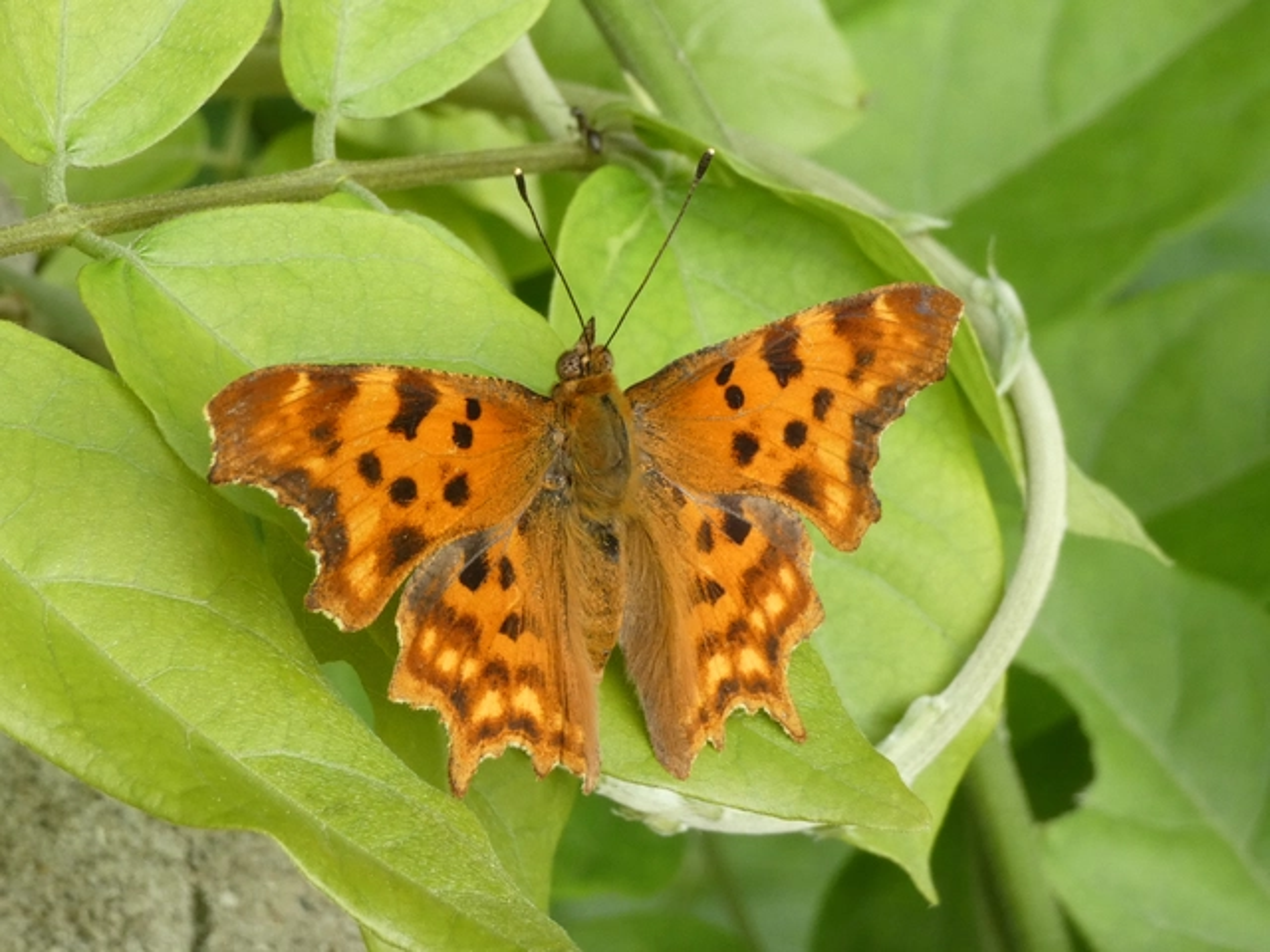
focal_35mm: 141
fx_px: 5173
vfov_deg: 10.5
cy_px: 476
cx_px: 635
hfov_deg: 14.0
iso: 250
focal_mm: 25.2
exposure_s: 1/80
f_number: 5.3
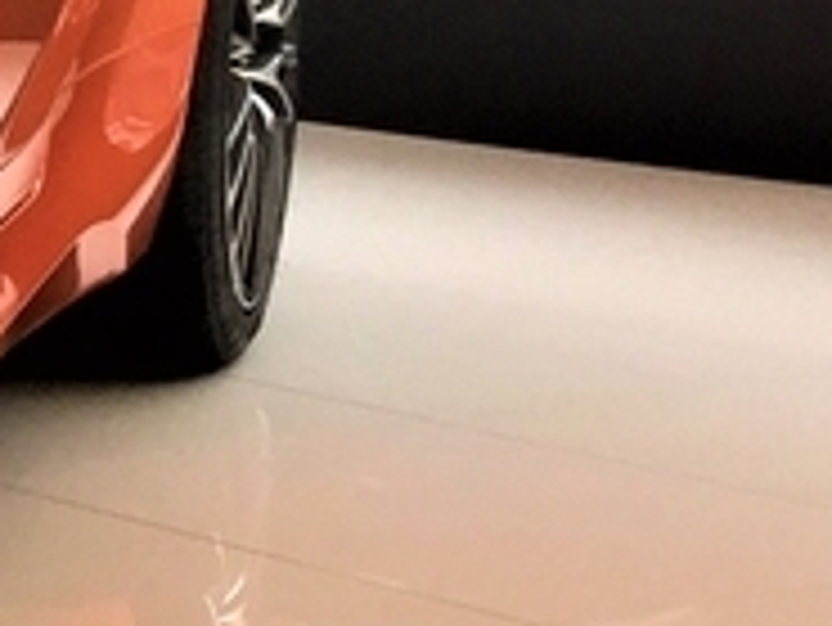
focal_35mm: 188
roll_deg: -1.3
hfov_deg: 8.8
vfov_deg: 7.9
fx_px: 4522
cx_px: -1610
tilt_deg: -8.8
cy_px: 135
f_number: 2.2
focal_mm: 4.15
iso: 32
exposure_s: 1/120
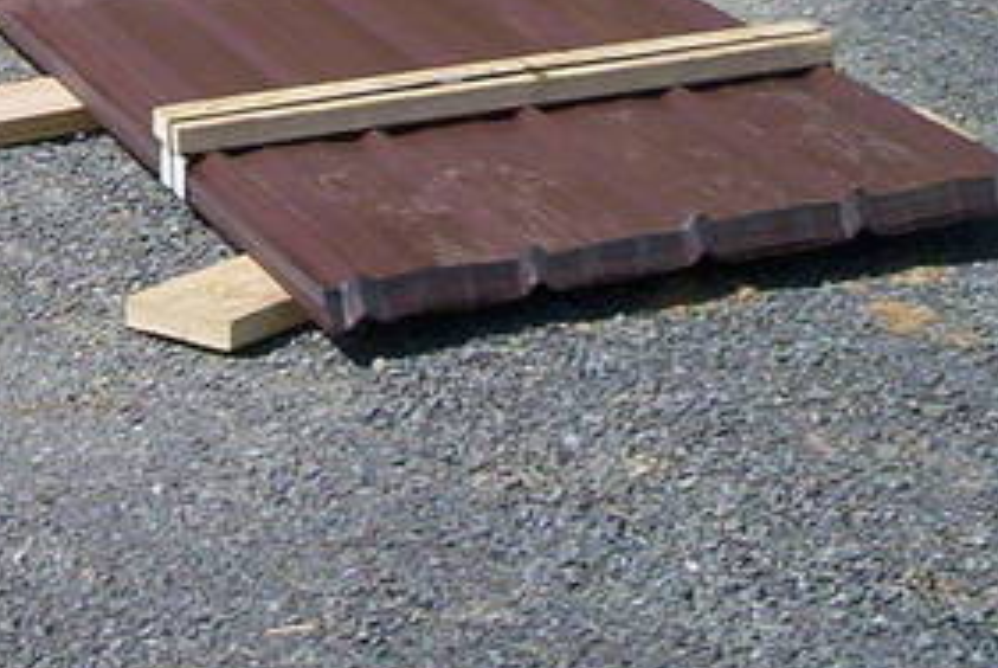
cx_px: 53
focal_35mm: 114
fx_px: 3164
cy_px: -325
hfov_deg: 17.6
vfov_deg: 11.6
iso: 100
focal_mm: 4.99
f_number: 4.5
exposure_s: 1/1122
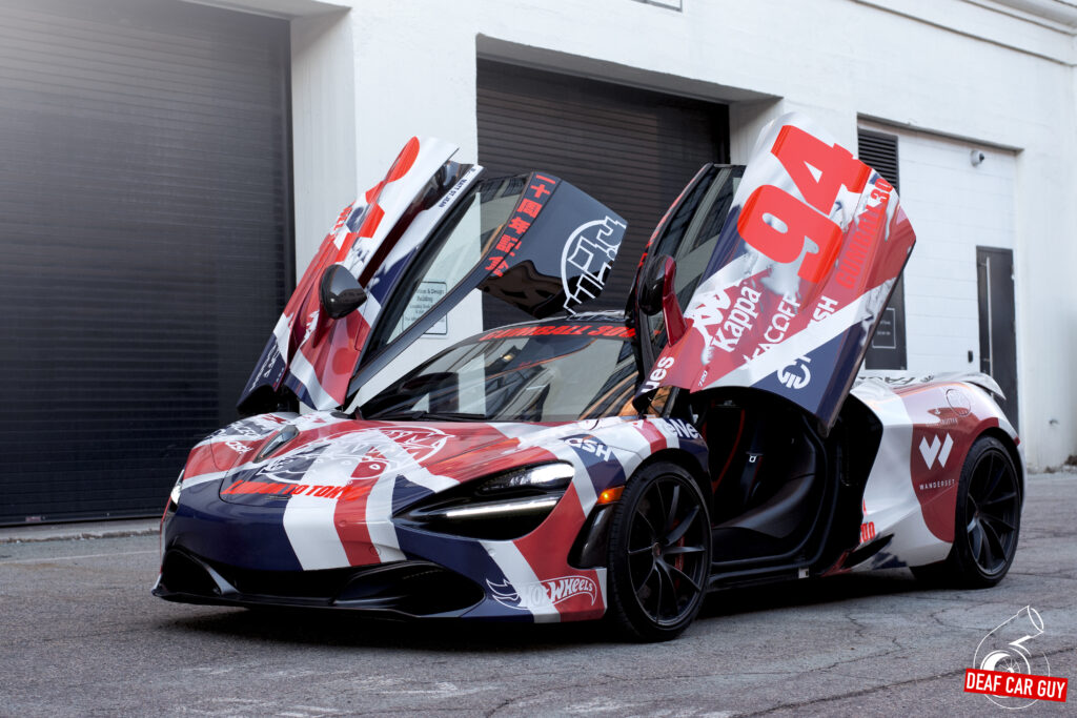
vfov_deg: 18.2
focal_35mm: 75
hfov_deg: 27.0
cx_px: 538
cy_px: 359
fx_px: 2244
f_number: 4.5
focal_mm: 50
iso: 640
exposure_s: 1/80
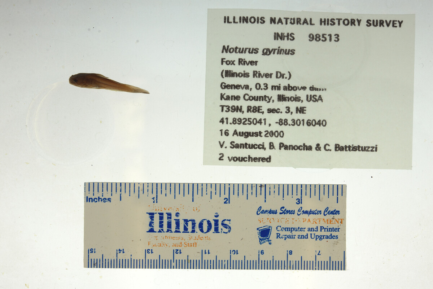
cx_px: 216
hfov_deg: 33.4
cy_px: 144
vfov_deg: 22.6
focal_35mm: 60
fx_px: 722
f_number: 10
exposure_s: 1/200
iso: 100
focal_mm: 60
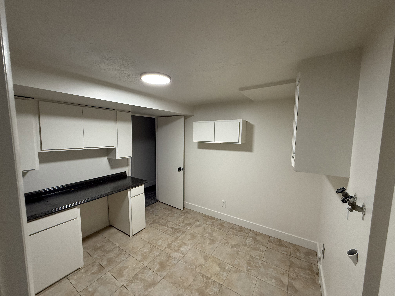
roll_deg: -0.4
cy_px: 148
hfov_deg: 102.1
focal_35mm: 14
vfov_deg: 85.7
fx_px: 160
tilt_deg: -4.6
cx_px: 198
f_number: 2.2
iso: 320
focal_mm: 2.22
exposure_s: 1/120
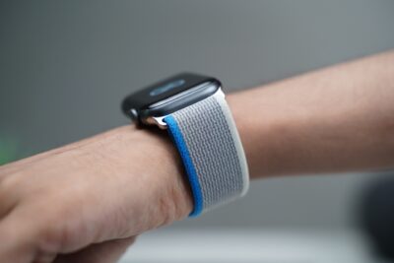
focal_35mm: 70
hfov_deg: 28.8
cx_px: 197
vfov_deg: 19.5
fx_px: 766
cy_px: 132
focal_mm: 70
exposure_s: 1/80
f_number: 4
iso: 640
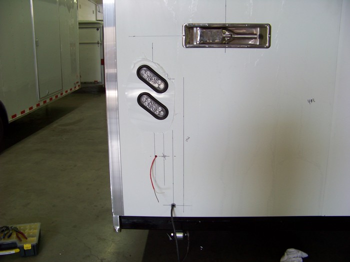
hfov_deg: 51.4
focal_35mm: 36
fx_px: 364
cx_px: 175
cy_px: 131
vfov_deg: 39.7
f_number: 2.8
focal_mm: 5.85
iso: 101
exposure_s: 1/30
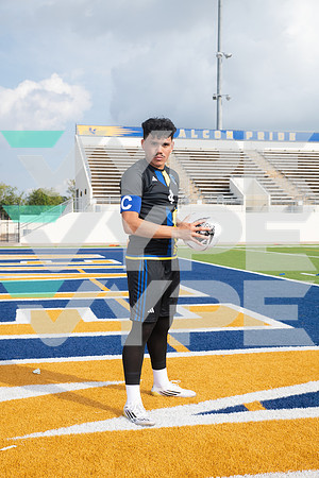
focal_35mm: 48
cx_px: 160
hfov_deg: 28.1
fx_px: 638
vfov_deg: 41.1
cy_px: 239
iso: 100
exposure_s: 1/320
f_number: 7.1
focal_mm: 48
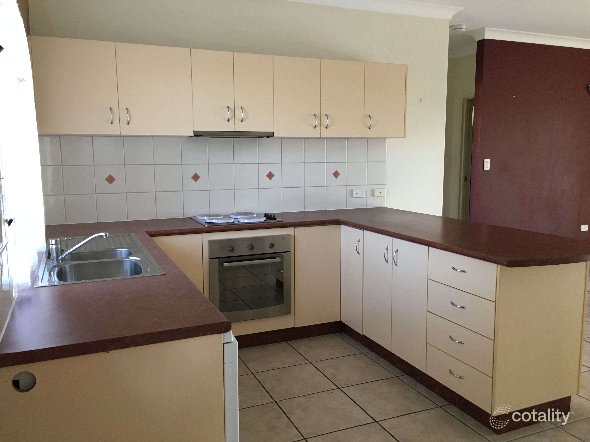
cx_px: 295
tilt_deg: -7.3
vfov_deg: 48.2
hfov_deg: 61.7
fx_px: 494
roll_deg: -0.1
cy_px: 221
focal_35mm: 29
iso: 160
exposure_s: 1/33
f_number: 2.2
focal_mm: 4.15
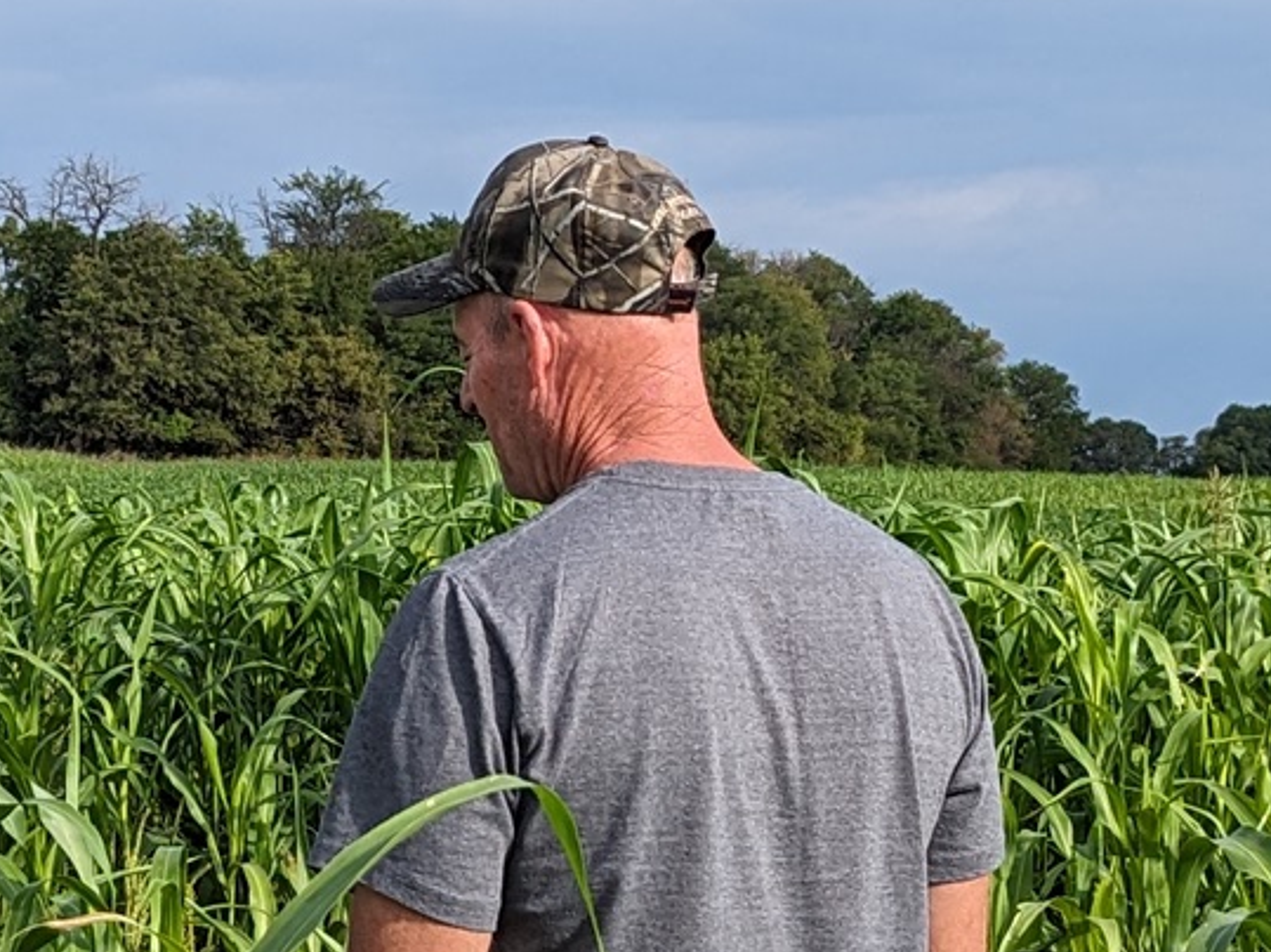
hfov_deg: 17.3
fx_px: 4185
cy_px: 285
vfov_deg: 13.0
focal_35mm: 114
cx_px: 693
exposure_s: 1/1855
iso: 54
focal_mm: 6.81
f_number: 1.85
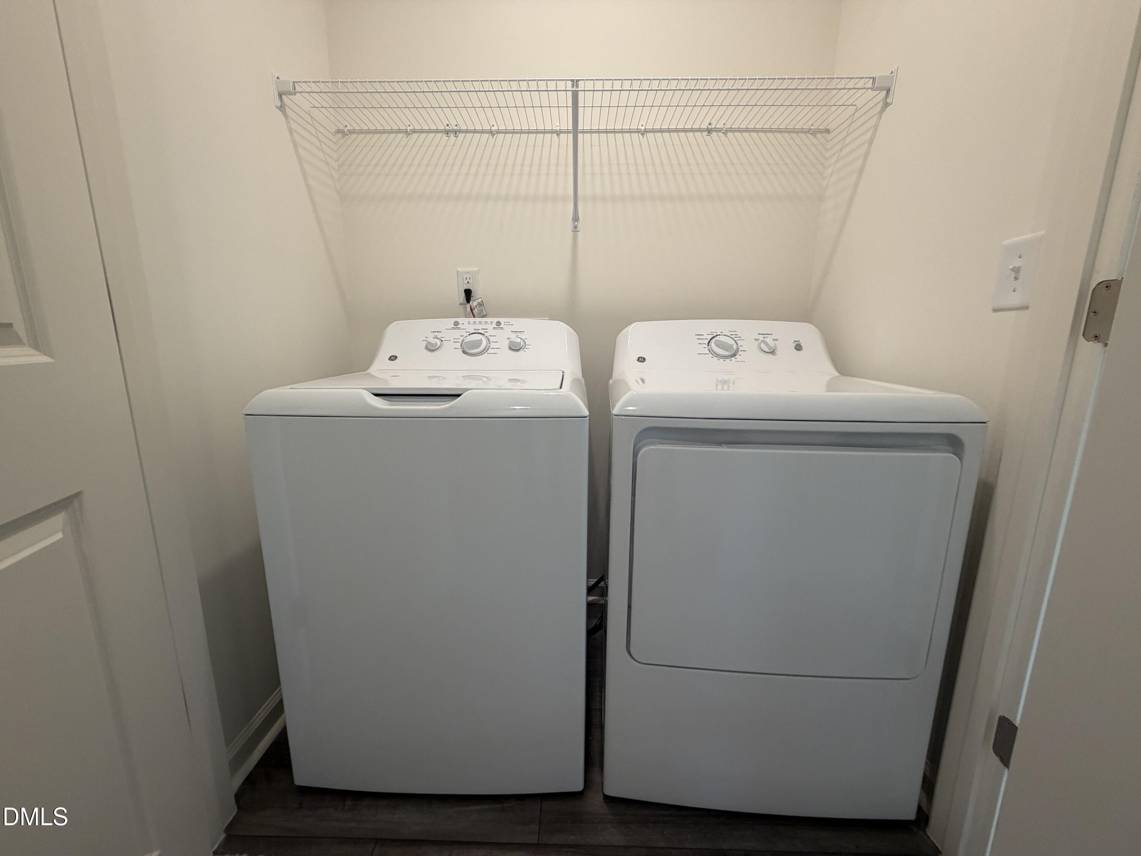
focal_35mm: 14
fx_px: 461
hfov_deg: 102.1
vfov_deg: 85.7
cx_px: 570
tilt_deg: -9.5
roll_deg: -0.3
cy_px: 428
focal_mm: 2.22
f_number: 2.2
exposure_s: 1/120
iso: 200
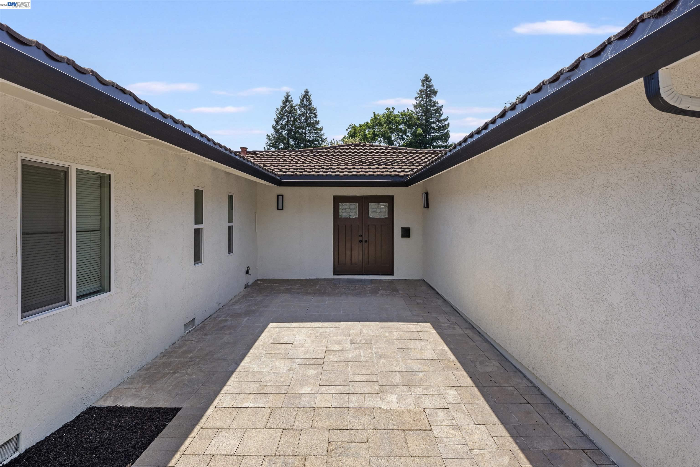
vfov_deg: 71.1
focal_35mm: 17
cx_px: 350
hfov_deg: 94.0
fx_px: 327
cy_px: 234
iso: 320
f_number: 7.1
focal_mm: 16.8
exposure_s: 1/200
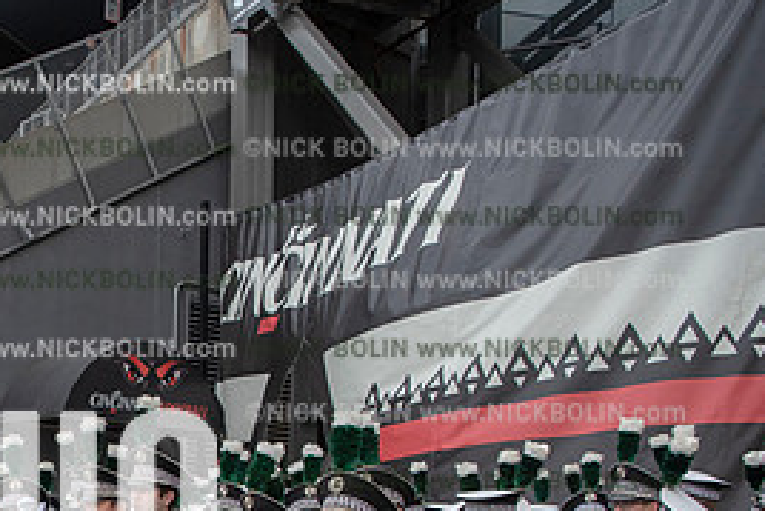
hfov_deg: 34.9
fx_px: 1106
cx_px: 14
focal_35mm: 52
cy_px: 547
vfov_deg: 24.5
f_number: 5
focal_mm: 24
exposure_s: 1/2000
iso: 1250
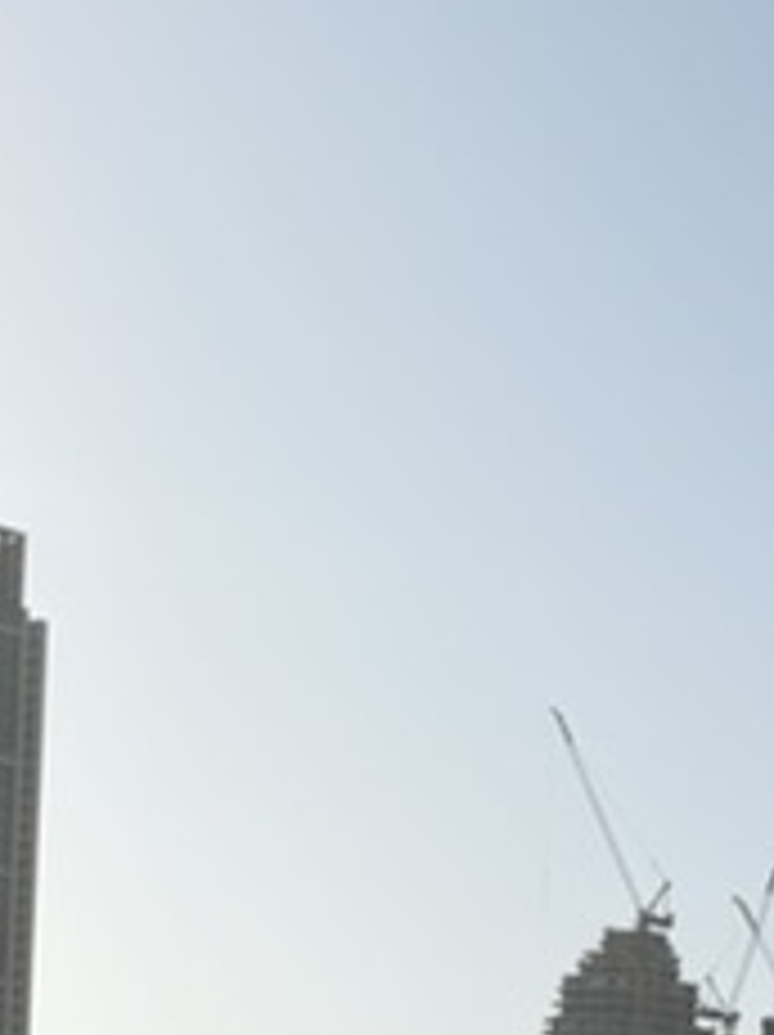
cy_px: 1886
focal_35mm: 107
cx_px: 1588
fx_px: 3196
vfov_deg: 15.6
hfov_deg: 12.1
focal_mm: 6.76
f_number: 1.78
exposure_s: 1/6173
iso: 80
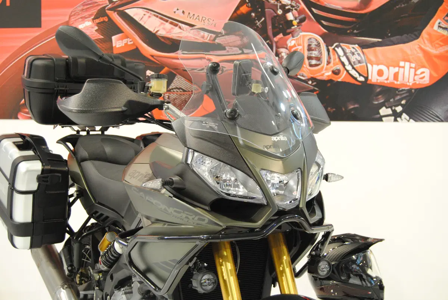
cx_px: 224
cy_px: 150
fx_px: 748
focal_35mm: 60
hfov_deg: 33.4
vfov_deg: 22.7
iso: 800
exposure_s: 1/40
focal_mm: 40
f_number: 5
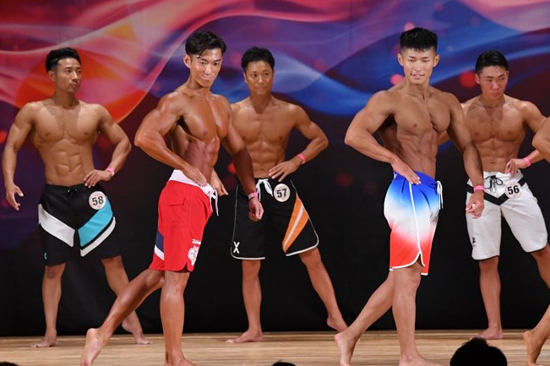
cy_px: 194
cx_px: 323
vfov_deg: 5.1
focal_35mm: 268
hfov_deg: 7.7
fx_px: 4091
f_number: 5.6
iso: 3200
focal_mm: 150
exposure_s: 1/400
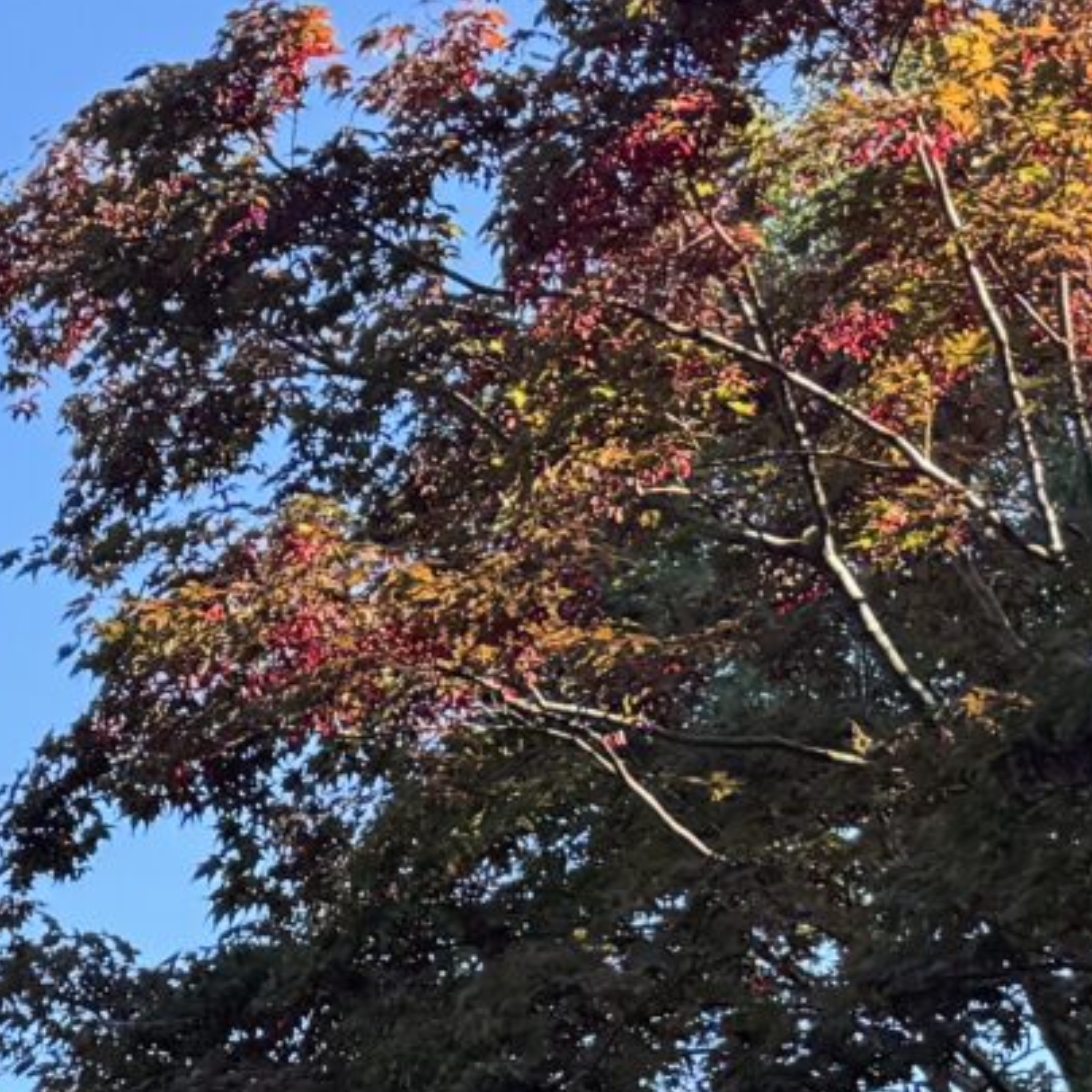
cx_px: -1718
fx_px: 4783
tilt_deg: +5.8
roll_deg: +2.0
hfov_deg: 10.7
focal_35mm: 134
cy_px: 1968
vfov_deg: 12.0
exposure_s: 1/925
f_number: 1.78
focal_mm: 6.86
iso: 80
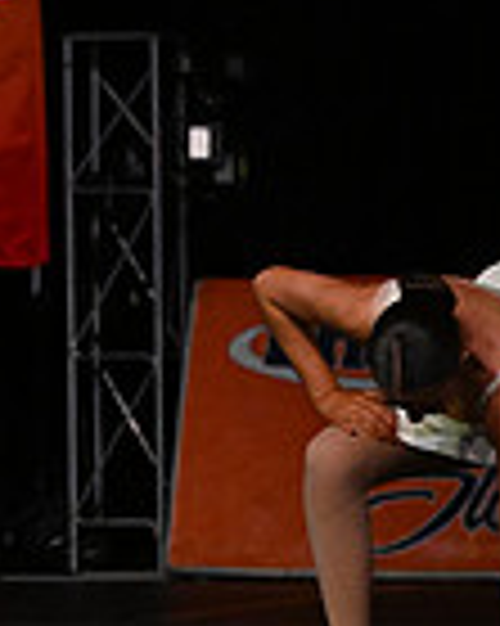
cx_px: -793
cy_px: 173
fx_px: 8000
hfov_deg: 3.5
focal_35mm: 432
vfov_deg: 4.5
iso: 8000
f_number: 4
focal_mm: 110
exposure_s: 1/1000
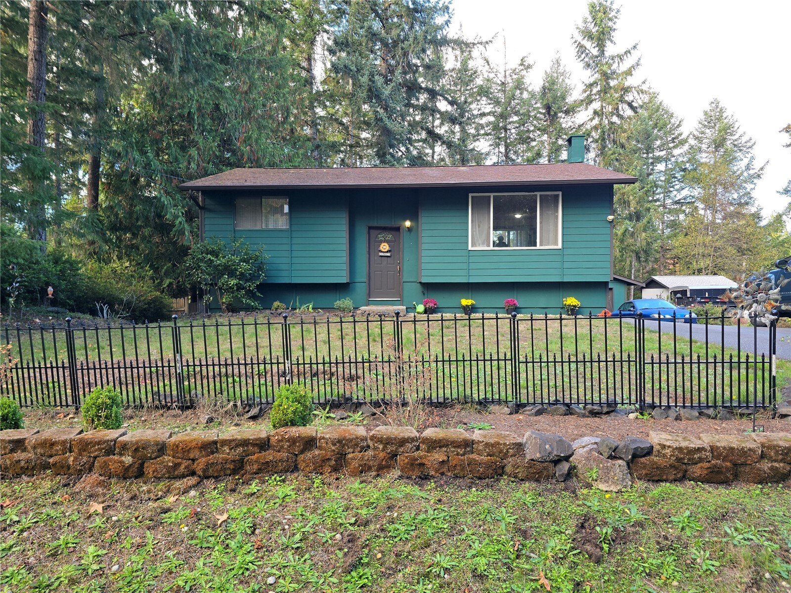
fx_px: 526
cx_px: 396
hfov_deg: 73.9
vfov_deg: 58.9
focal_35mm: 23
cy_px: 296
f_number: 1.7
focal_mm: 6.3
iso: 50
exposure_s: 1/180
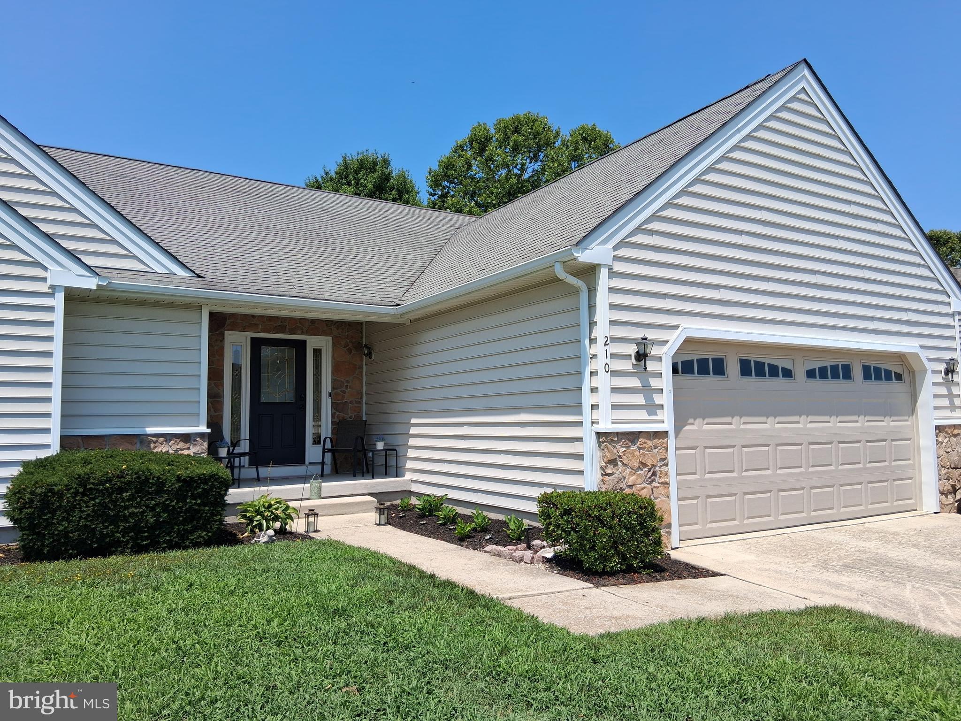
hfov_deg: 67.3
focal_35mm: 26
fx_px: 722
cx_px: 480
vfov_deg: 53.1
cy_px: 360
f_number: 1.8
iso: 25
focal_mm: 3.98
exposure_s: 1/646
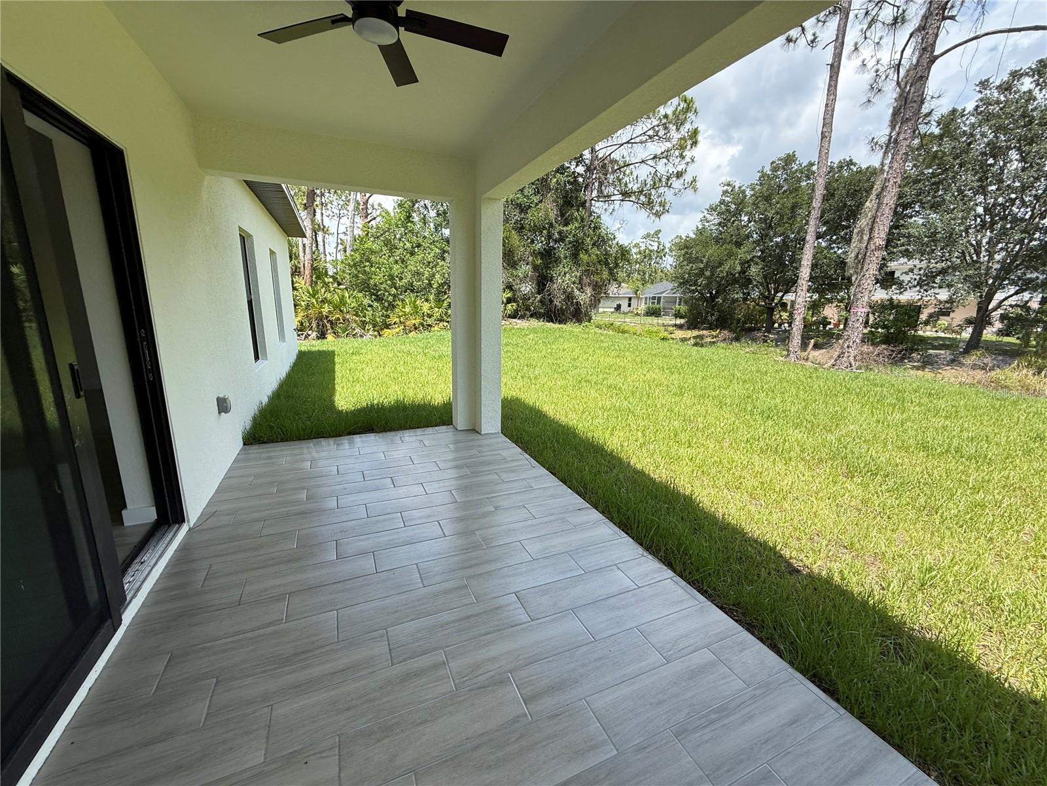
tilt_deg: -11.3
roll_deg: -0.6
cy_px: 393
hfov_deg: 102.1
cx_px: 524
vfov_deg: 85.7
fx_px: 423
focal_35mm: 14
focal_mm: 2.22
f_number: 2.2
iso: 50
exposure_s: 1/901
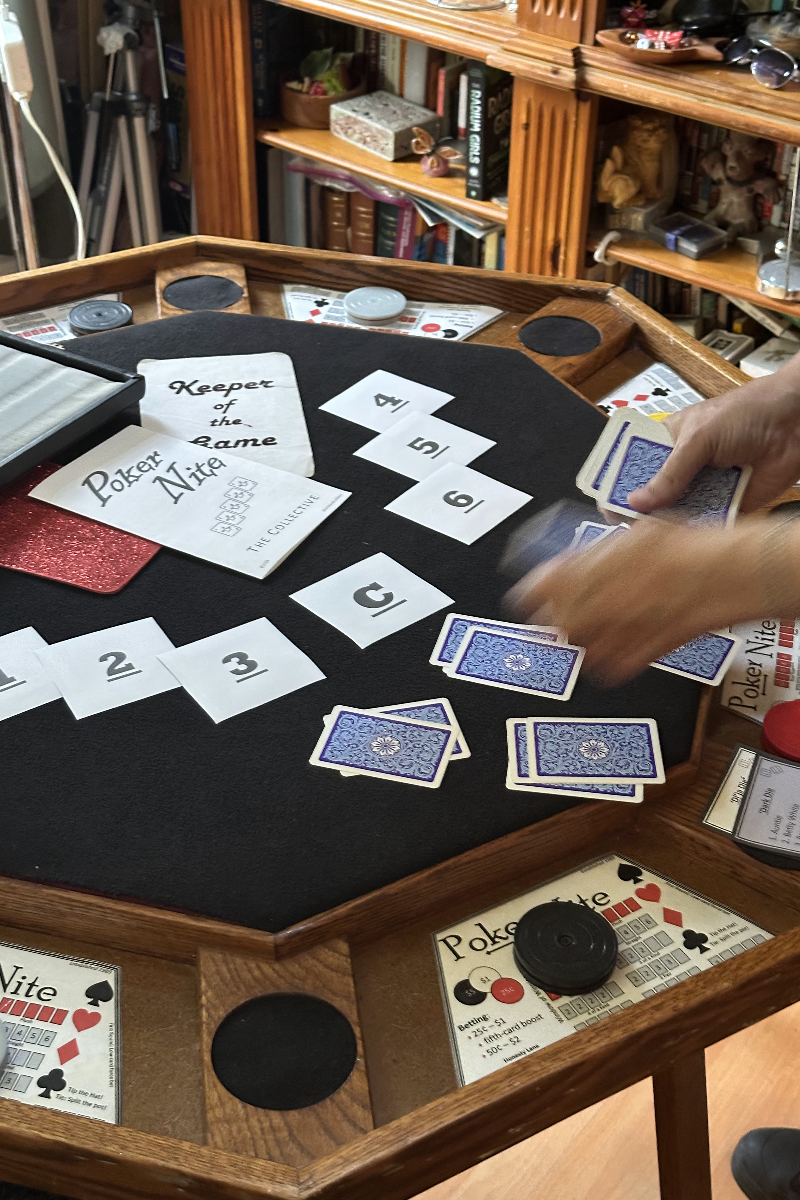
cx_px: 415
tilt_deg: -36.0
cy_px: 600
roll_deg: -1.3
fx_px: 1667
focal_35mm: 50
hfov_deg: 27.0
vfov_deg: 39.6
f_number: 1.78
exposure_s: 1/30
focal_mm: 6.86
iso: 400
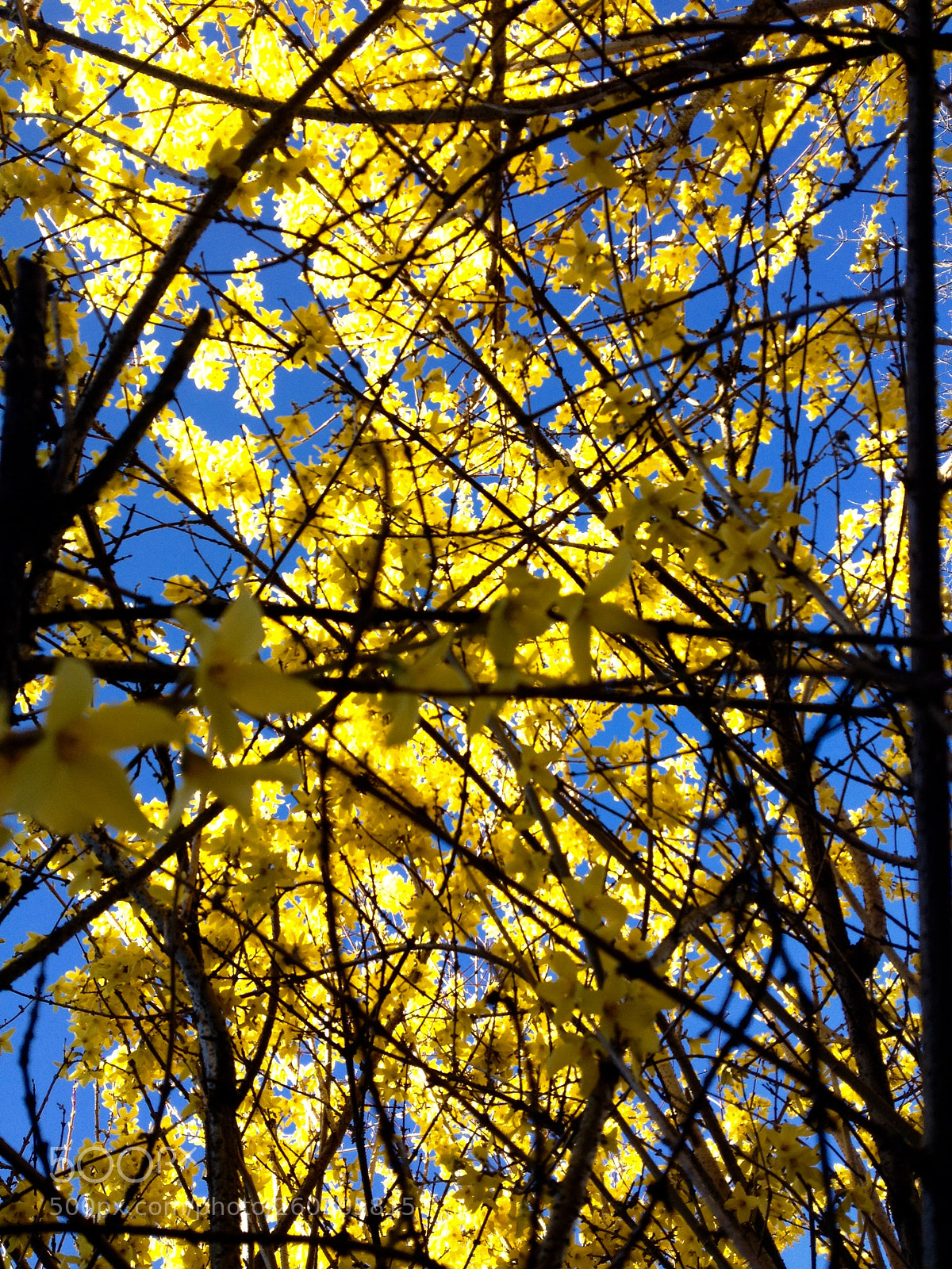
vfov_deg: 52.6
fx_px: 1283
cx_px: 476
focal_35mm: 35
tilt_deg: +65.5
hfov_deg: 40.7
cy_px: 634
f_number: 2.4
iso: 50
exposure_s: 1/321
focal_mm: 4.28
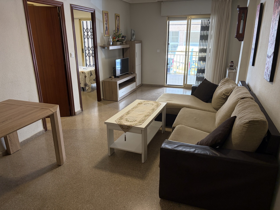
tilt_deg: -19.0
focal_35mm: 26
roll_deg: +1.5
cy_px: 105
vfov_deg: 53.1
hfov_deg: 67.3
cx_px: 140
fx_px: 210
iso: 200
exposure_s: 1/100
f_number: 1.6
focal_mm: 5.96
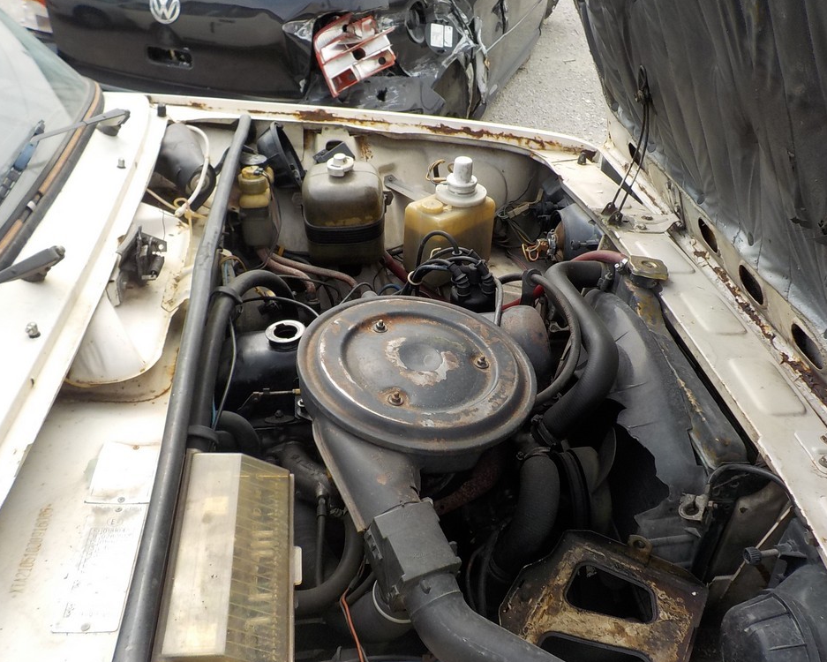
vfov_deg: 45.8
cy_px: 333
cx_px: 420
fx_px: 783
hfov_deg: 55.7
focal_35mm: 32
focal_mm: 4.1
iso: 125
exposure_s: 1/500
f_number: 3.3
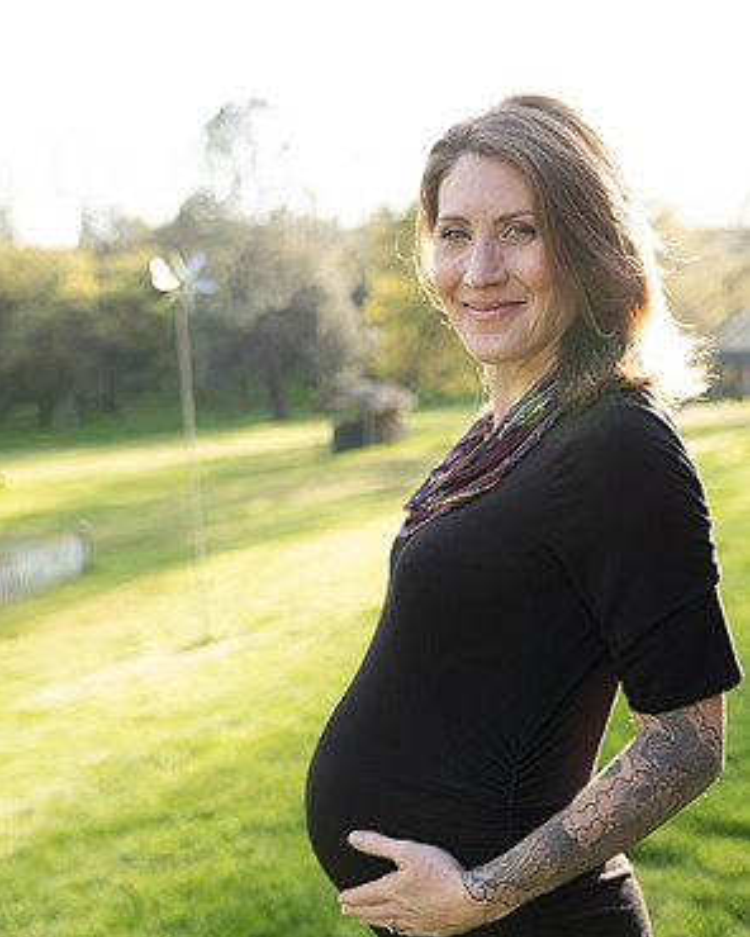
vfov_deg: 45.6
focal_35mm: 40
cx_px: 375
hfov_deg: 37.3
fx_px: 1110
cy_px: 555
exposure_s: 1/250
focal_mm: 35
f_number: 2.8
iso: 125
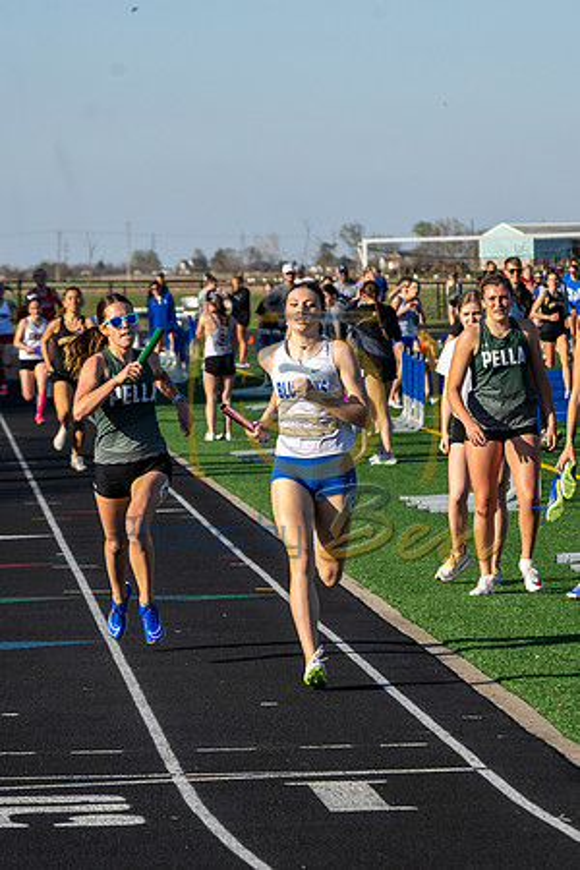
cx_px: 290
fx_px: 5075
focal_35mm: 210
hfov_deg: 6.5
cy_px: 435
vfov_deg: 9.8
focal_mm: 140
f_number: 7.1
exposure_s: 1/1000
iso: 125
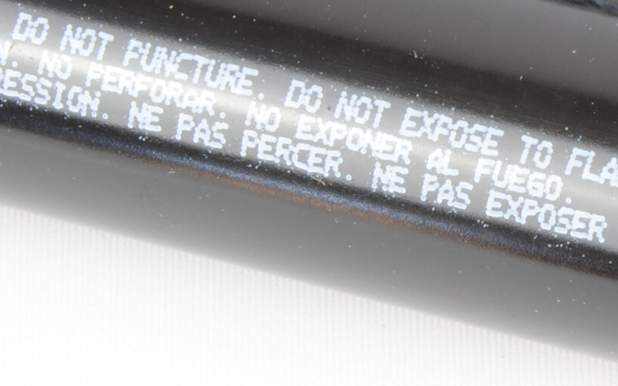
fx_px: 4422
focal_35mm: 263
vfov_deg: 5.0
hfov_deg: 7.8
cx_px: 947
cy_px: 128
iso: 100
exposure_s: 2
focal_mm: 55
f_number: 25
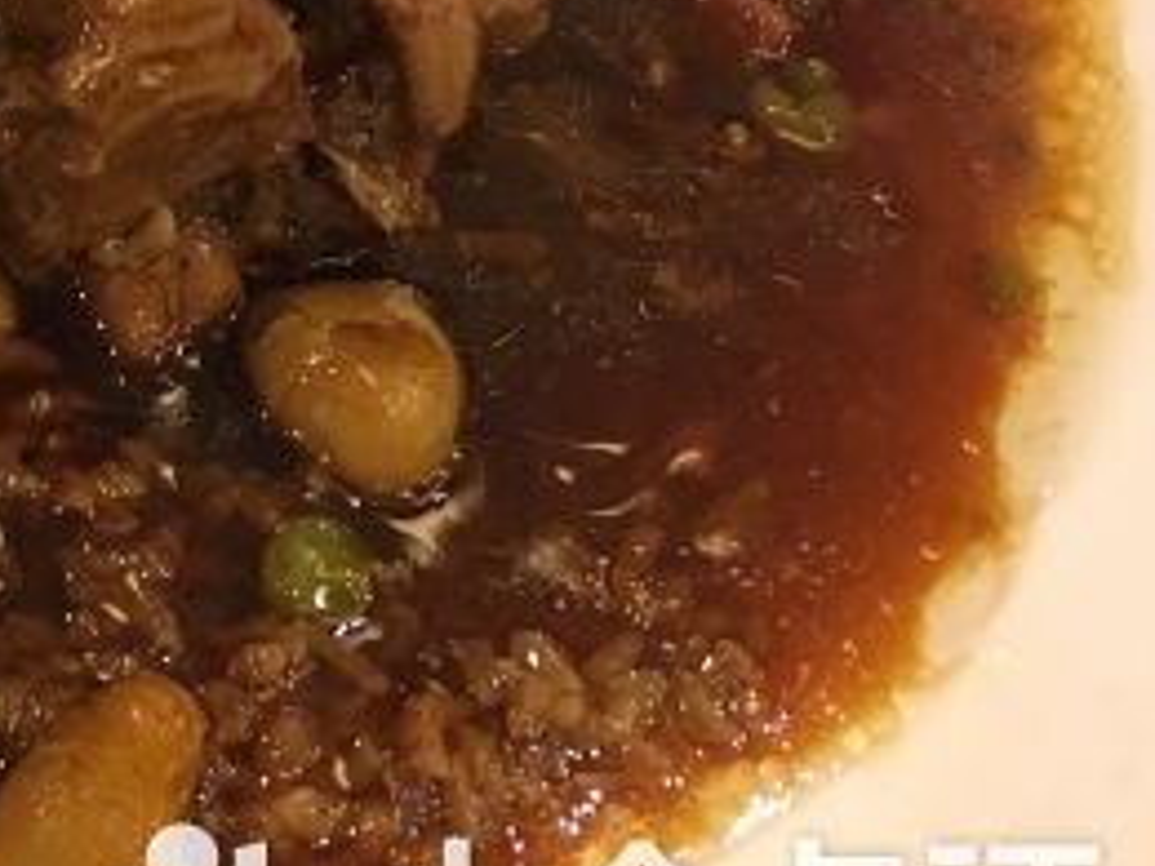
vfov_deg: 18.4
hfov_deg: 22.4
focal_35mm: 78
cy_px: -7
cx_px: -338
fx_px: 2603
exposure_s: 1/20
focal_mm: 4.15
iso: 200
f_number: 2.2
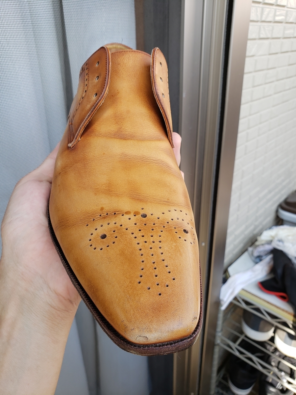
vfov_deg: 67.3
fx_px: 296
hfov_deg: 53.1
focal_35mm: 26
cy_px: 198
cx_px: 148
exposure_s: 1/198
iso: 50
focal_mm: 4.3
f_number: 2.4
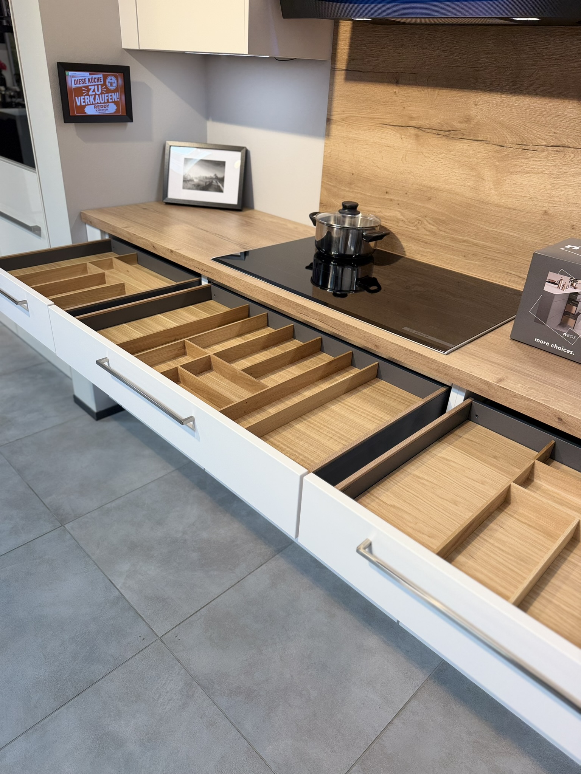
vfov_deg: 71.6
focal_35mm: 24
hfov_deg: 56.8
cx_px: 290
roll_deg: -1.9
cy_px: 387
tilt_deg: -30.8
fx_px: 537
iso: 50
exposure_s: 1/138
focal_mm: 6.76
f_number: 1.78
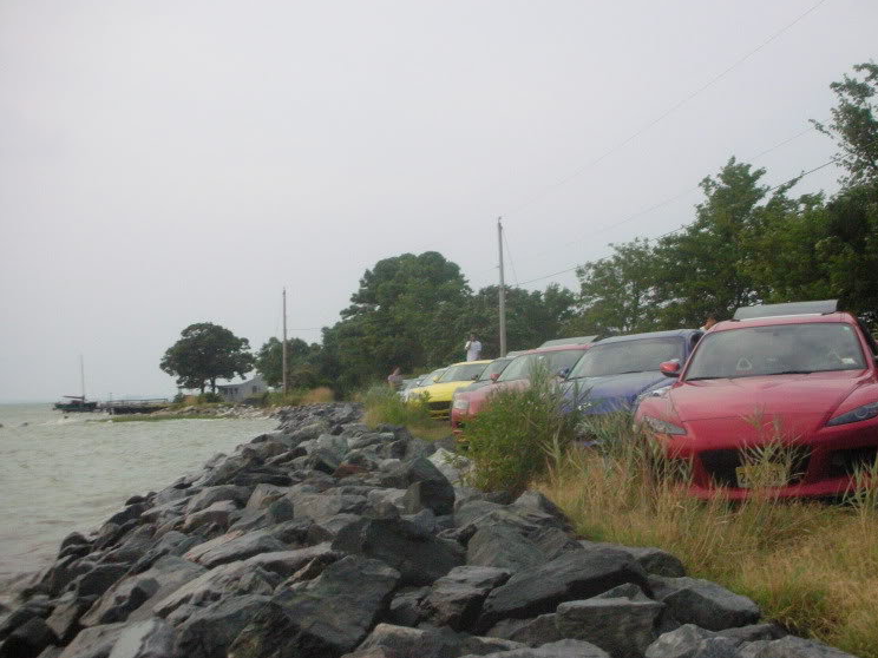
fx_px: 1446
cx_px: 471
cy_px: 322
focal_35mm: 57
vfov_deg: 25.7
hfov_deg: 33.8
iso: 400
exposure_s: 1/128
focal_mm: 8.8
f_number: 10.5
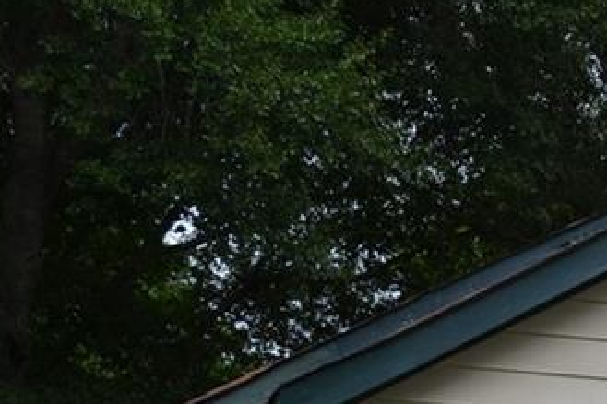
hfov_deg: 17.1
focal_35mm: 112
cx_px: 812
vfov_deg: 11.7
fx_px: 1887
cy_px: 592
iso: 100
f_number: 8
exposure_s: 1/250
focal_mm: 24
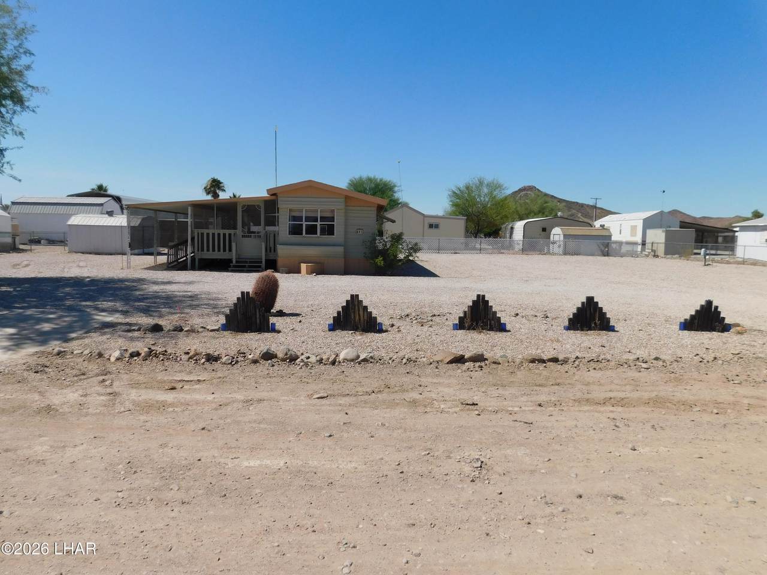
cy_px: 288
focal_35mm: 23
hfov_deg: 73.9
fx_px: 510
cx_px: 384
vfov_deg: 58.9
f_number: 6
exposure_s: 1/800
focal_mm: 4
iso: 125
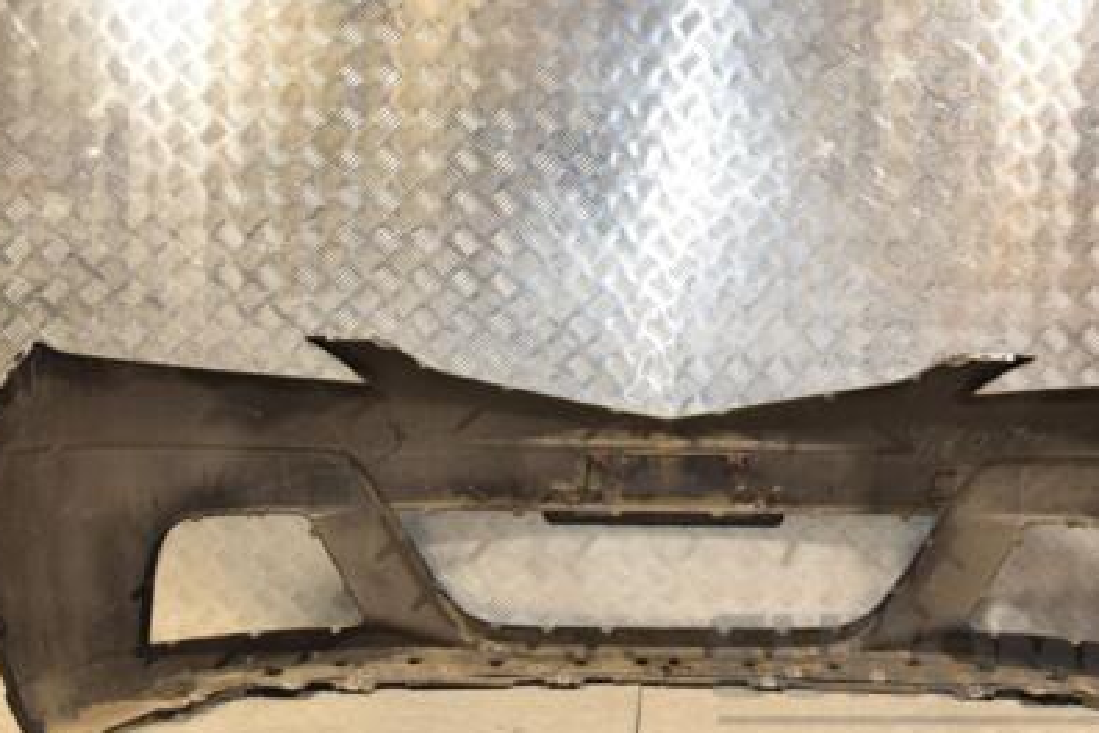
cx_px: 658
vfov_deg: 28.1
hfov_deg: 41.1
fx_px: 1458
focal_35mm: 48
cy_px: 286
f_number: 5.6
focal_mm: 21
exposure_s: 1/200
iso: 800
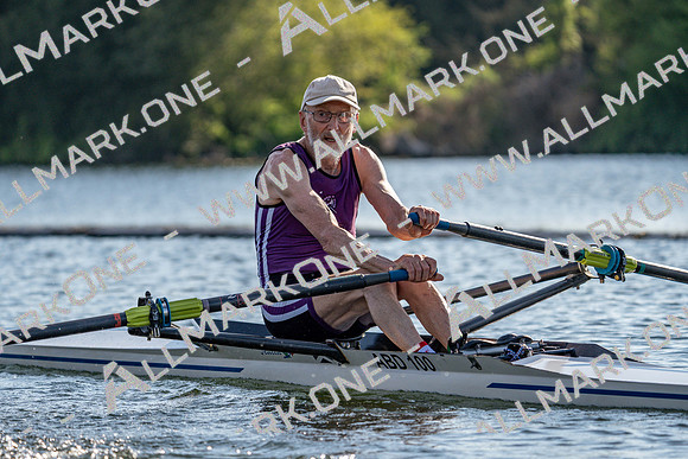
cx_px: 344
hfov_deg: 7.7
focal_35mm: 268
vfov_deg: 5.1
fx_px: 5123
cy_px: 230
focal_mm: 268
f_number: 5.6
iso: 200
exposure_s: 1/1600
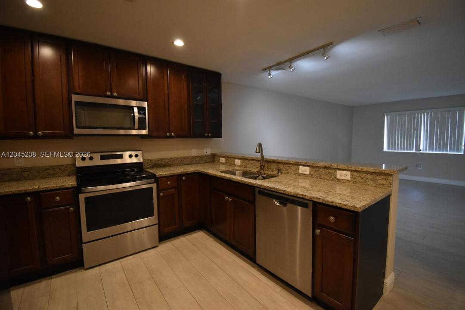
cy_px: 155
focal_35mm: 15
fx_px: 194
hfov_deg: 100.4
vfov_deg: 77.3
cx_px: 232
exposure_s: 1/100
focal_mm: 10
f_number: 5
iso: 1600
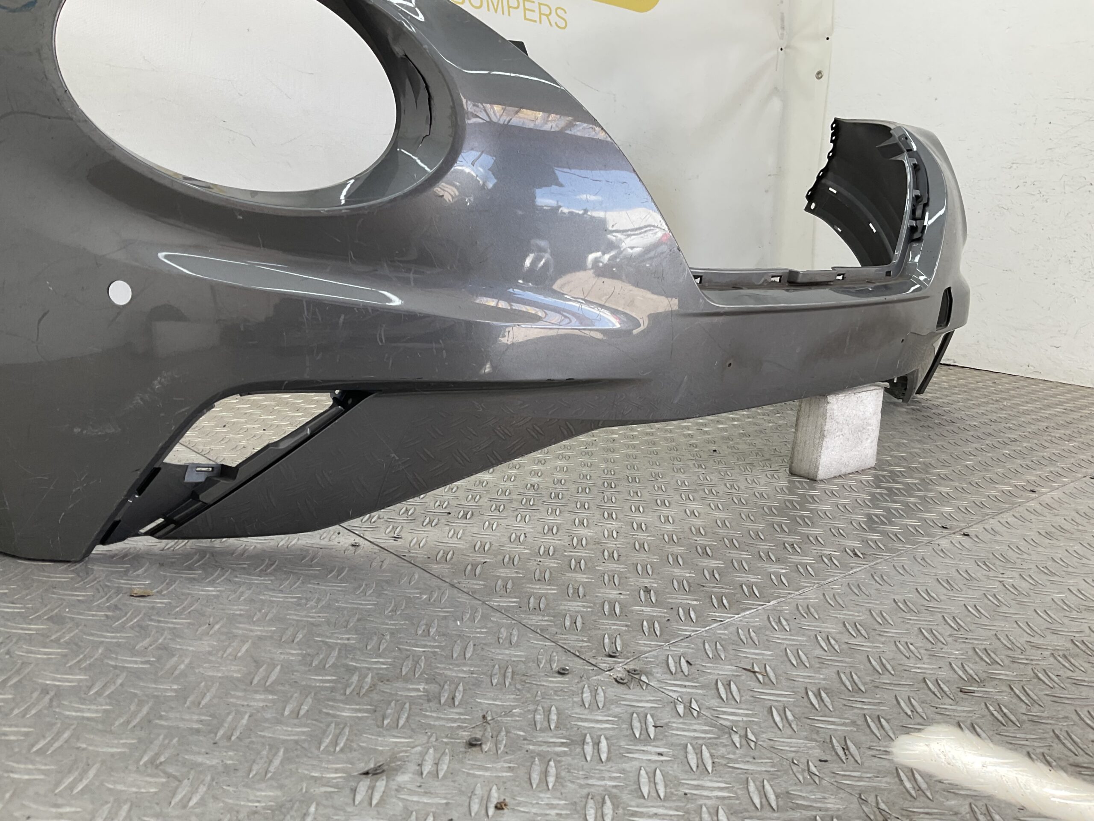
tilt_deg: -13.0
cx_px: 547
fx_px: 917
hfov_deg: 61.7
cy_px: 410
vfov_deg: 48.2
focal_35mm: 29
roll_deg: -4.7
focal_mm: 3
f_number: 1.8
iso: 16
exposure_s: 1/108
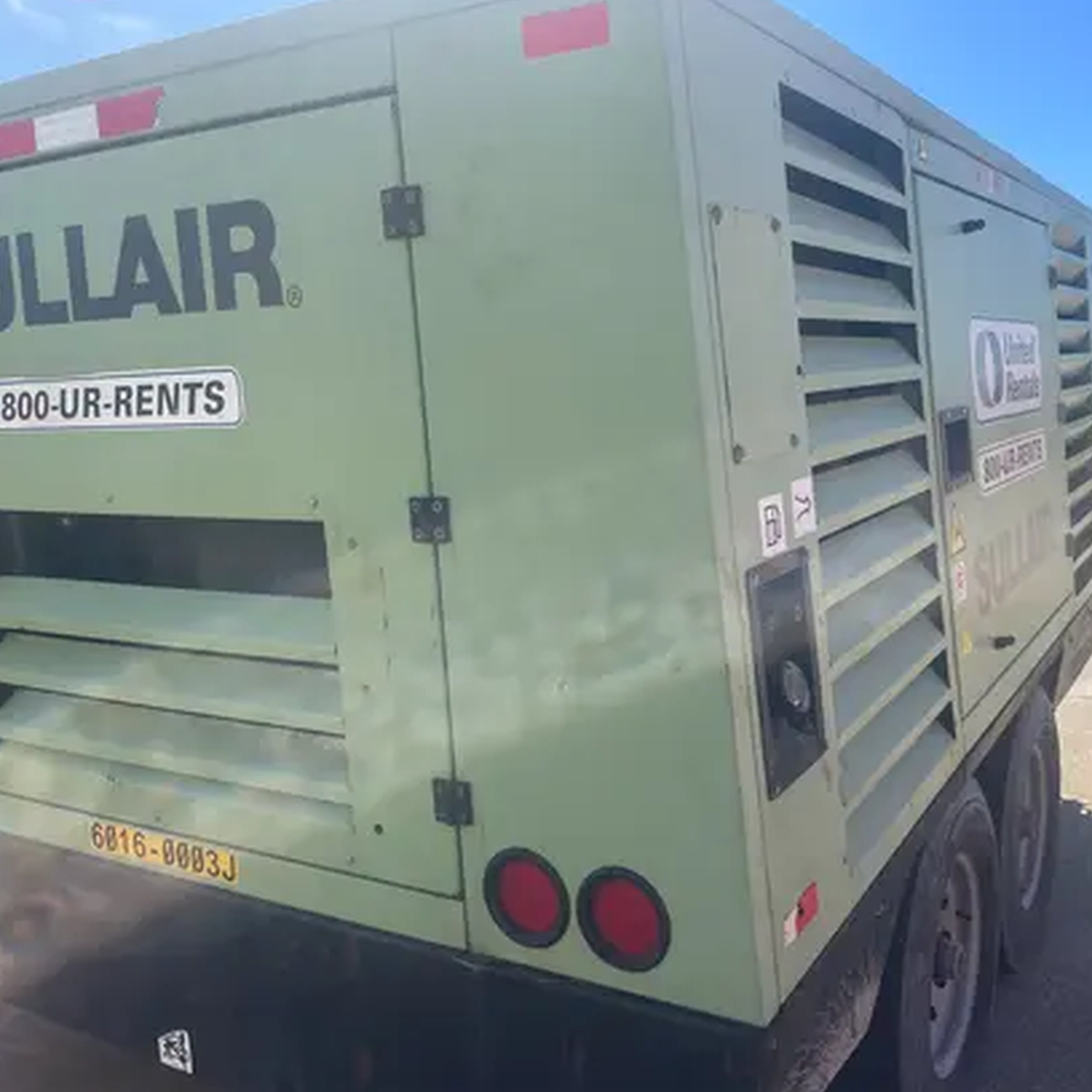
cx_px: 685
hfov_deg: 52.0
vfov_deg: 52.5
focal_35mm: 31
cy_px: 542
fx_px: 1106
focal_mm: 4.2
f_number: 1.6
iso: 32
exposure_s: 1/2564
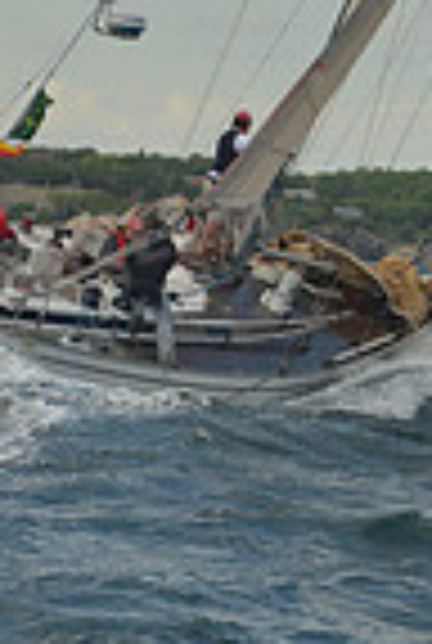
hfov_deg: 4.9
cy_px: -477
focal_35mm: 283
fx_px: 5069
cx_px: 520
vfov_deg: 7.1
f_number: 6.3
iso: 400
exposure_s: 1/800
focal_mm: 70
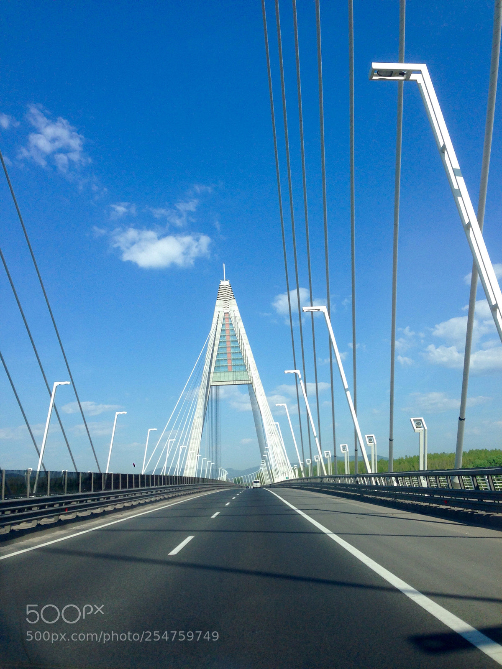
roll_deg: +1.7
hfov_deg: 42.9
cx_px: 251
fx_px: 638
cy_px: 334
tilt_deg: +19.0
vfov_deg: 55.4
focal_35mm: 33
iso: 50
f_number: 2.4
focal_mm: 4.12
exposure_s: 1/1355
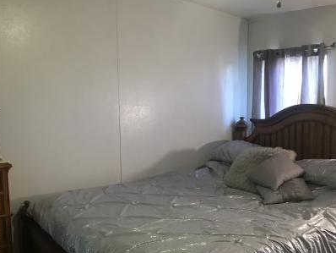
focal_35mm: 45
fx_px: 437
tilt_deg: -6.6
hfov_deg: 42.0
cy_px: 146
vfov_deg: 32.2
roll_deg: +0.1
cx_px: 190
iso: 80
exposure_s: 1/15
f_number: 1.8
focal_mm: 3.99
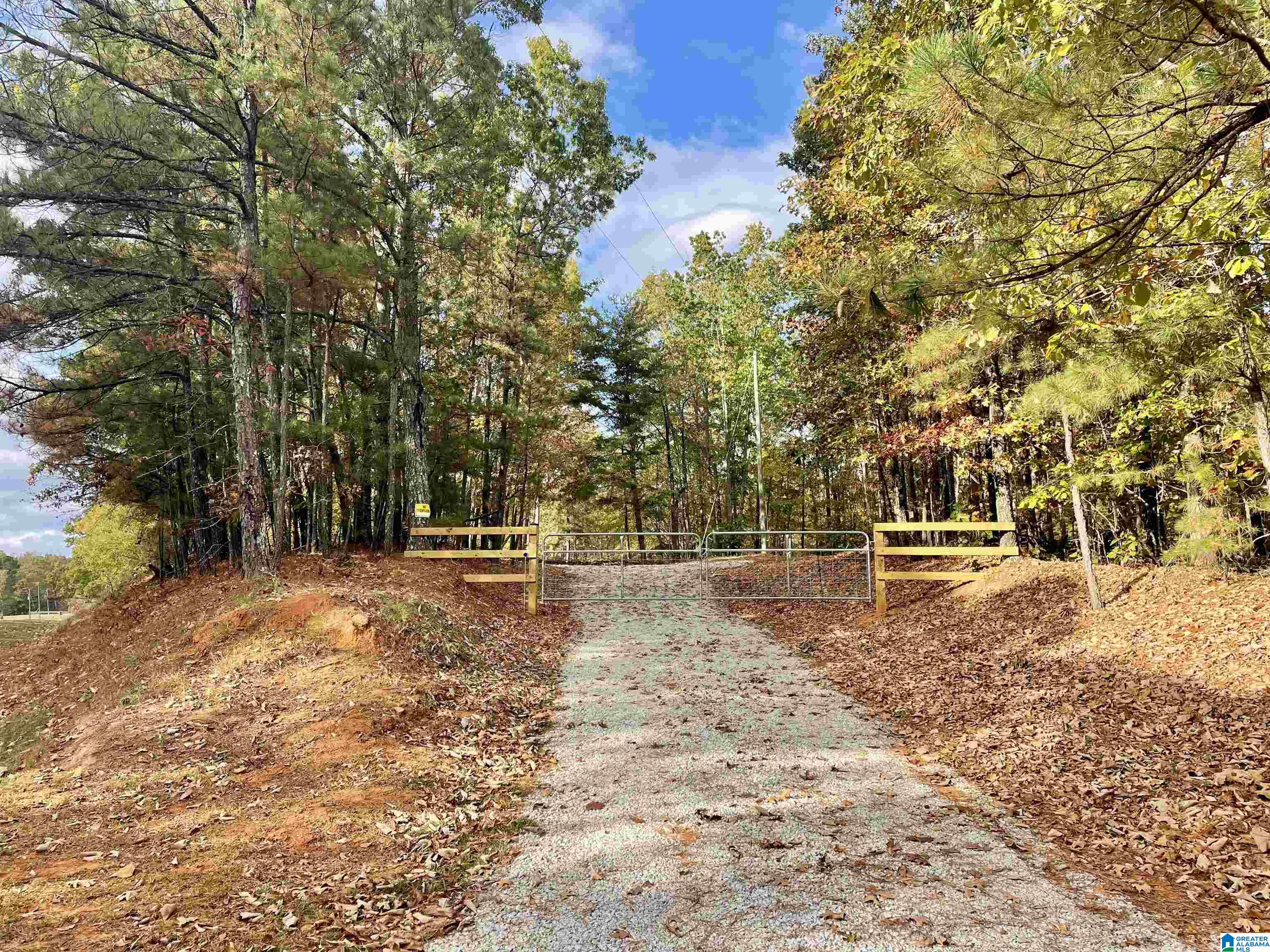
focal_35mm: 26
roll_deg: +0.1
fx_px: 954
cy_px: 476
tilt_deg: +8.1
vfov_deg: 53.1
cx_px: 635
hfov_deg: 67.3
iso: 32
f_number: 1.6
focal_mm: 4.2
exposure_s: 1/861
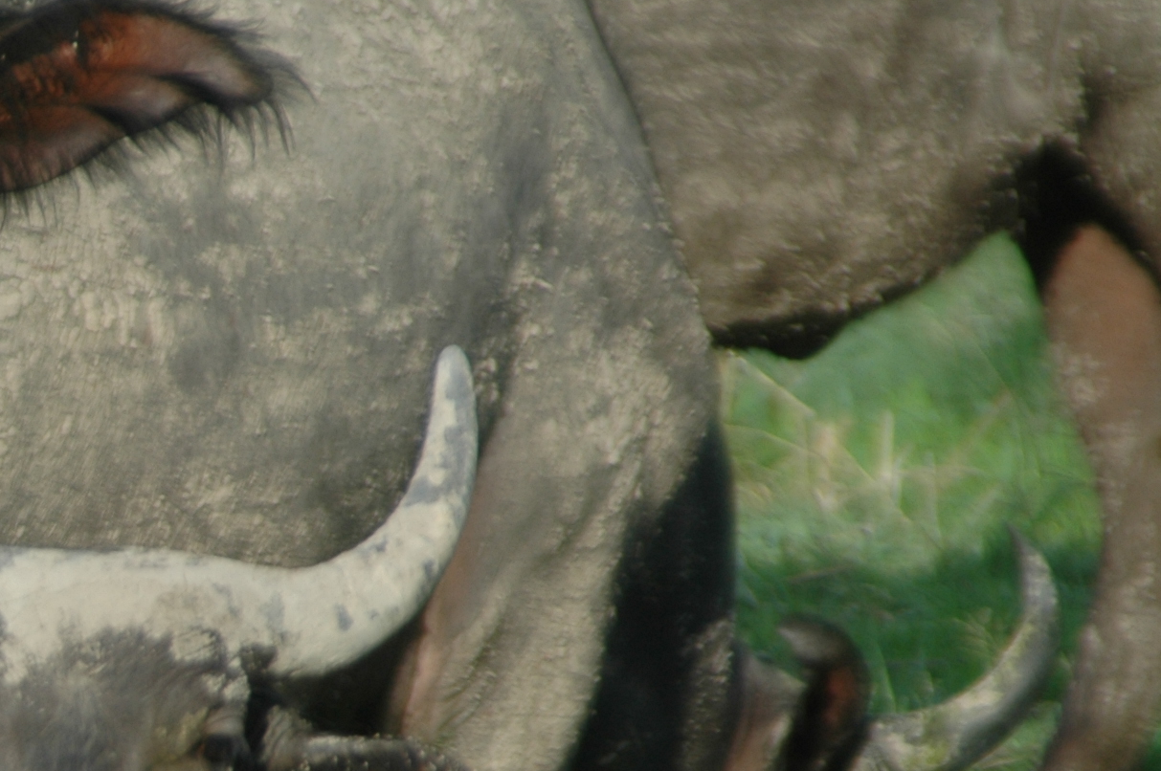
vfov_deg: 1.2
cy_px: 736
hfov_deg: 1.8
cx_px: -276
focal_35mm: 1116
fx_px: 35952
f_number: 6.3
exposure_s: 1/400
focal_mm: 300
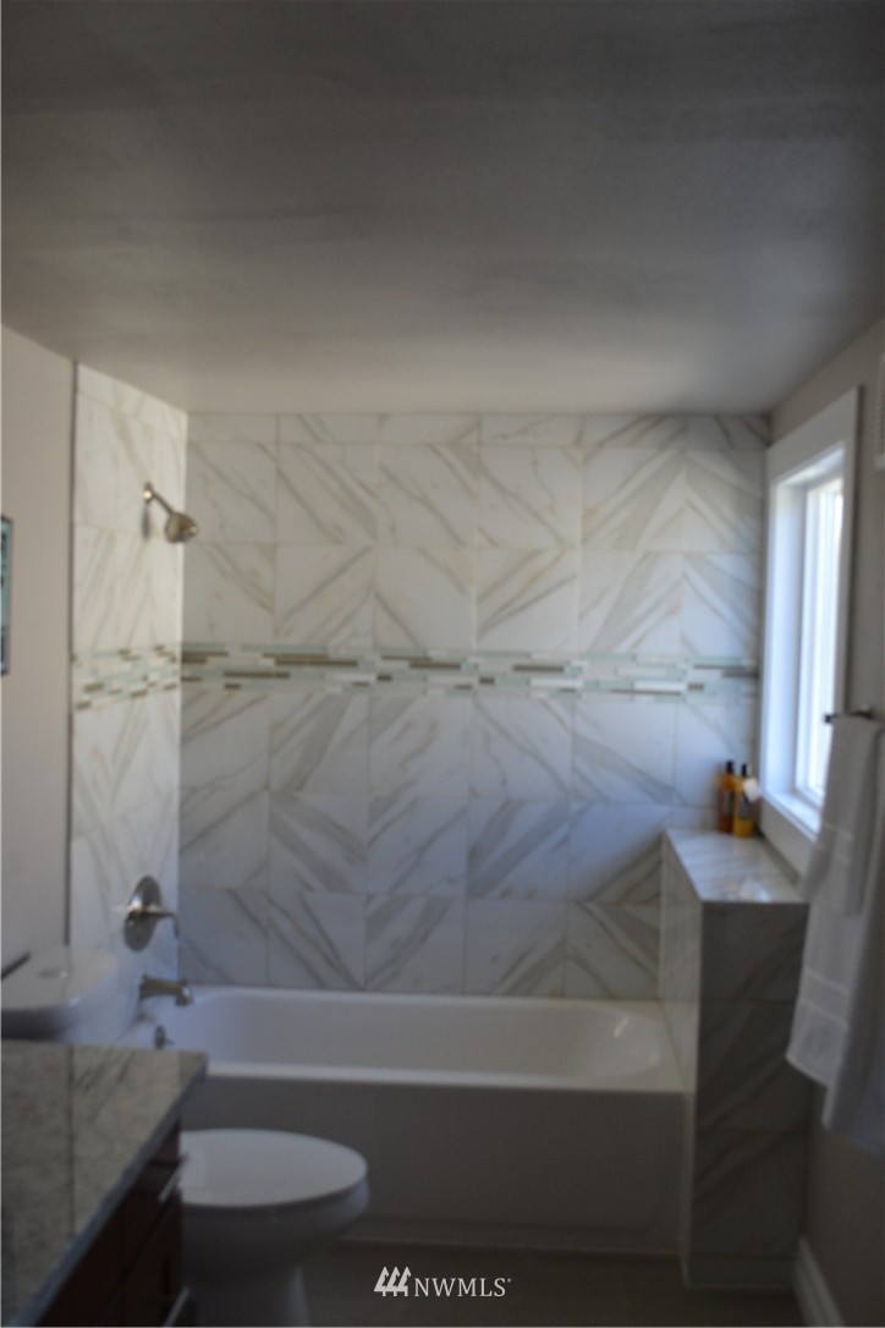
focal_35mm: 33
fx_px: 1217
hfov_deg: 40.0
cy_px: 664
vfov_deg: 57.2
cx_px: 442
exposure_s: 1/125
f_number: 5.6
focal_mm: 22
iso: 400
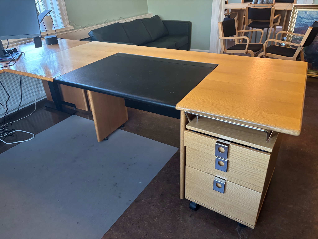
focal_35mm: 26
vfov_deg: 53.1
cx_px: 159
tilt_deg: -27.8
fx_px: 239
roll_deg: +4.0
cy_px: 120
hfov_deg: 67.3
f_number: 1.6
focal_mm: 5.96
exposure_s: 1/50
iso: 320
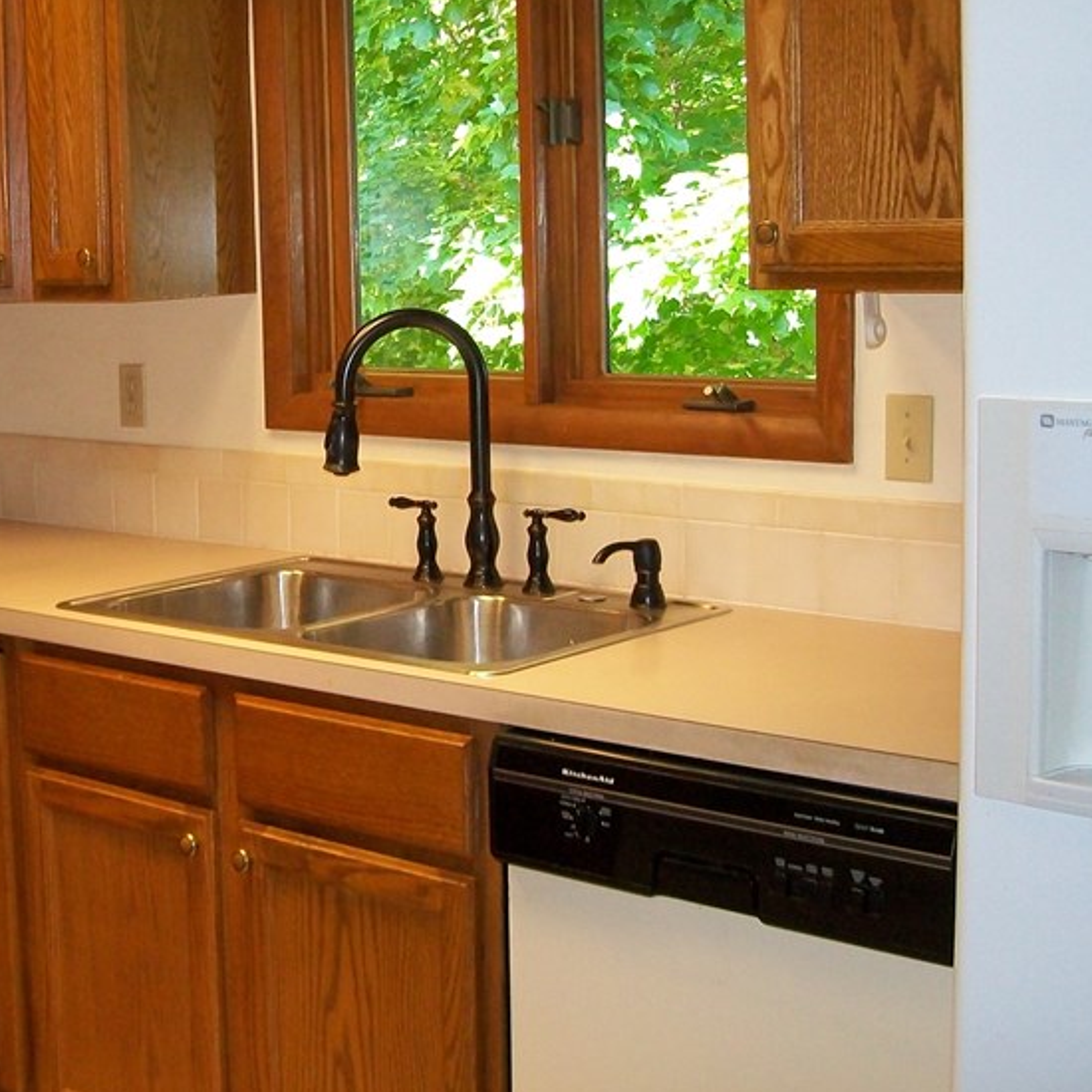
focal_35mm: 56
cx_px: 191
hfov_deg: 29.7
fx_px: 1999
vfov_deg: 30.5
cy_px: 437
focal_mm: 6.1
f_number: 2.7
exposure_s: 1/60
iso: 160
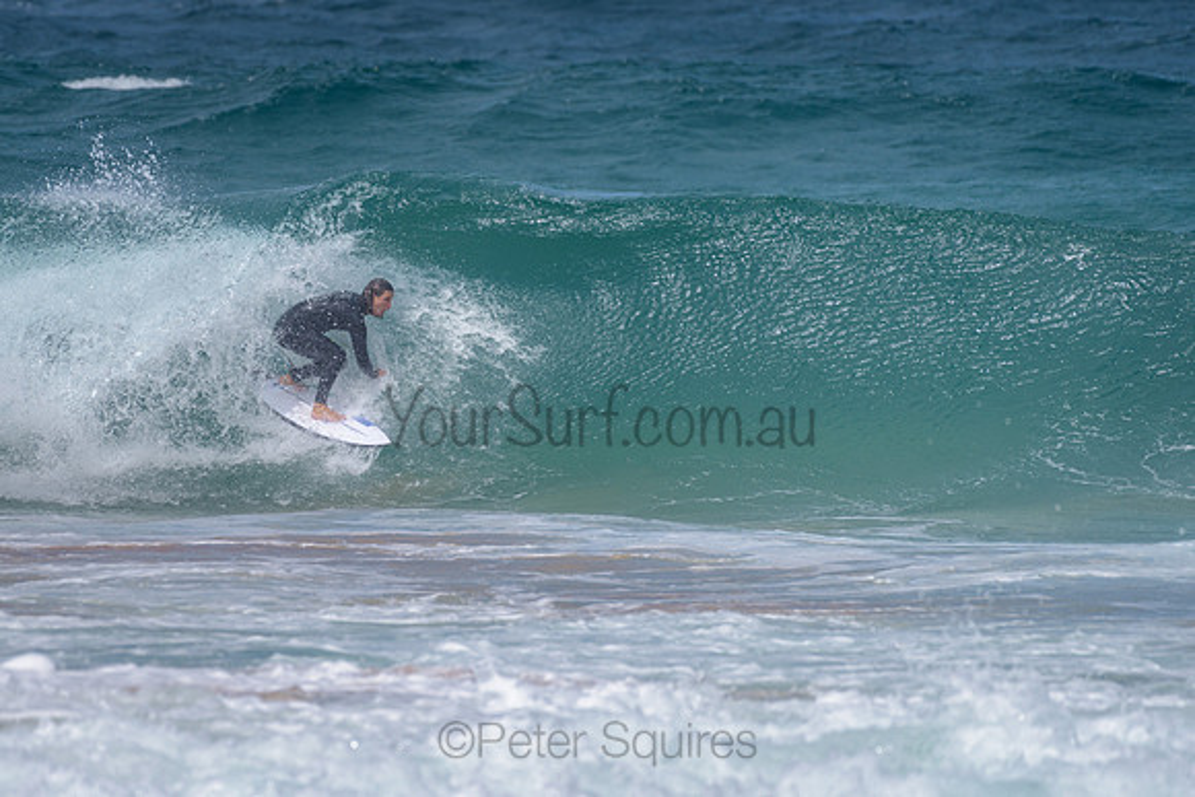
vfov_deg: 2.2
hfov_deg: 3.4
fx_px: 20363
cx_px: 483
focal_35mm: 613
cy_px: 342
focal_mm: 500
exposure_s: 1/2000
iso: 100
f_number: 5.6
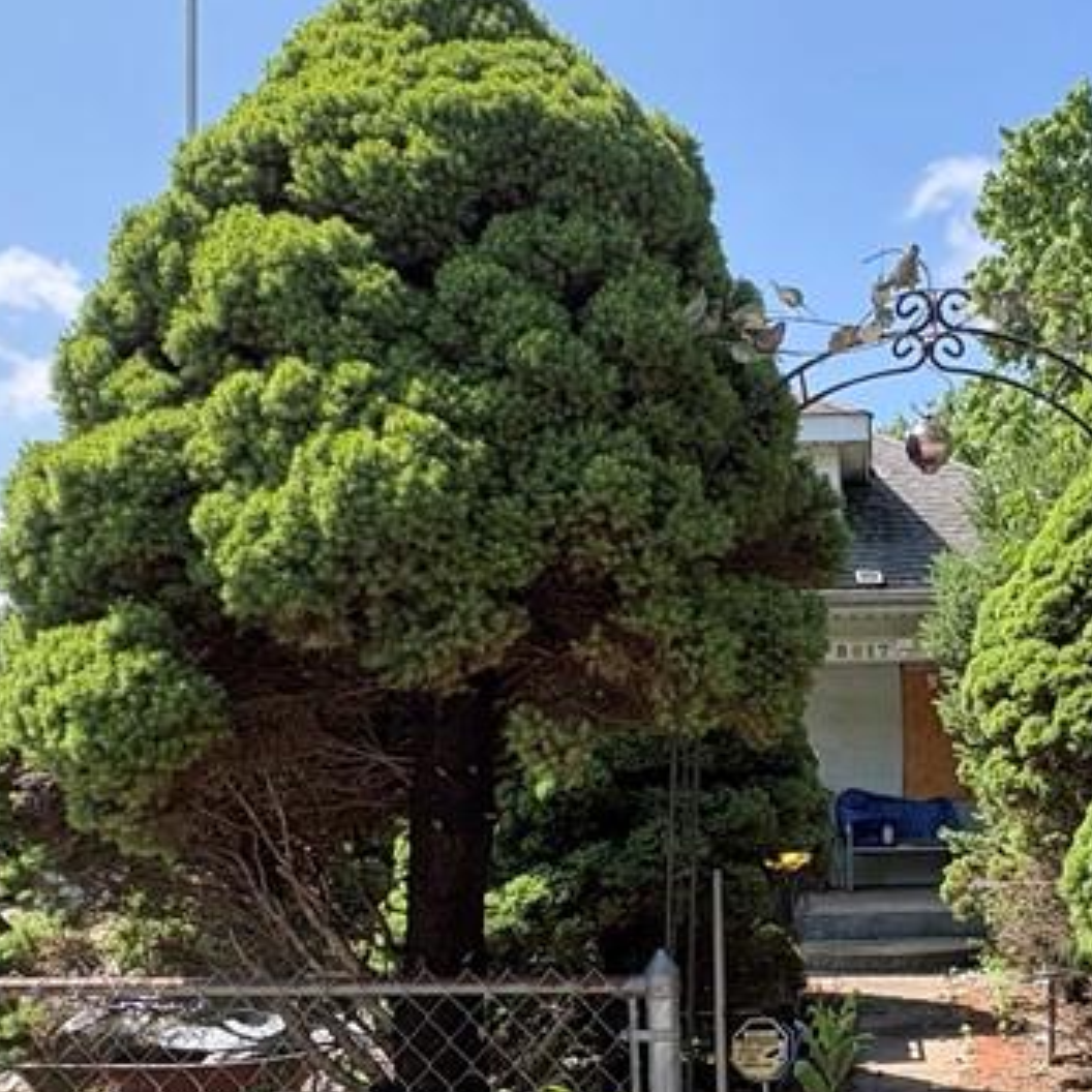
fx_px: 1285
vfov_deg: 44.8
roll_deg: +2.0
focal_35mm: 36
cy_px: 788
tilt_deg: +1.0
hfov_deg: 44.1
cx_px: 853
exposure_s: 1/522
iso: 64
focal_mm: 2.22
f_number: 2.2
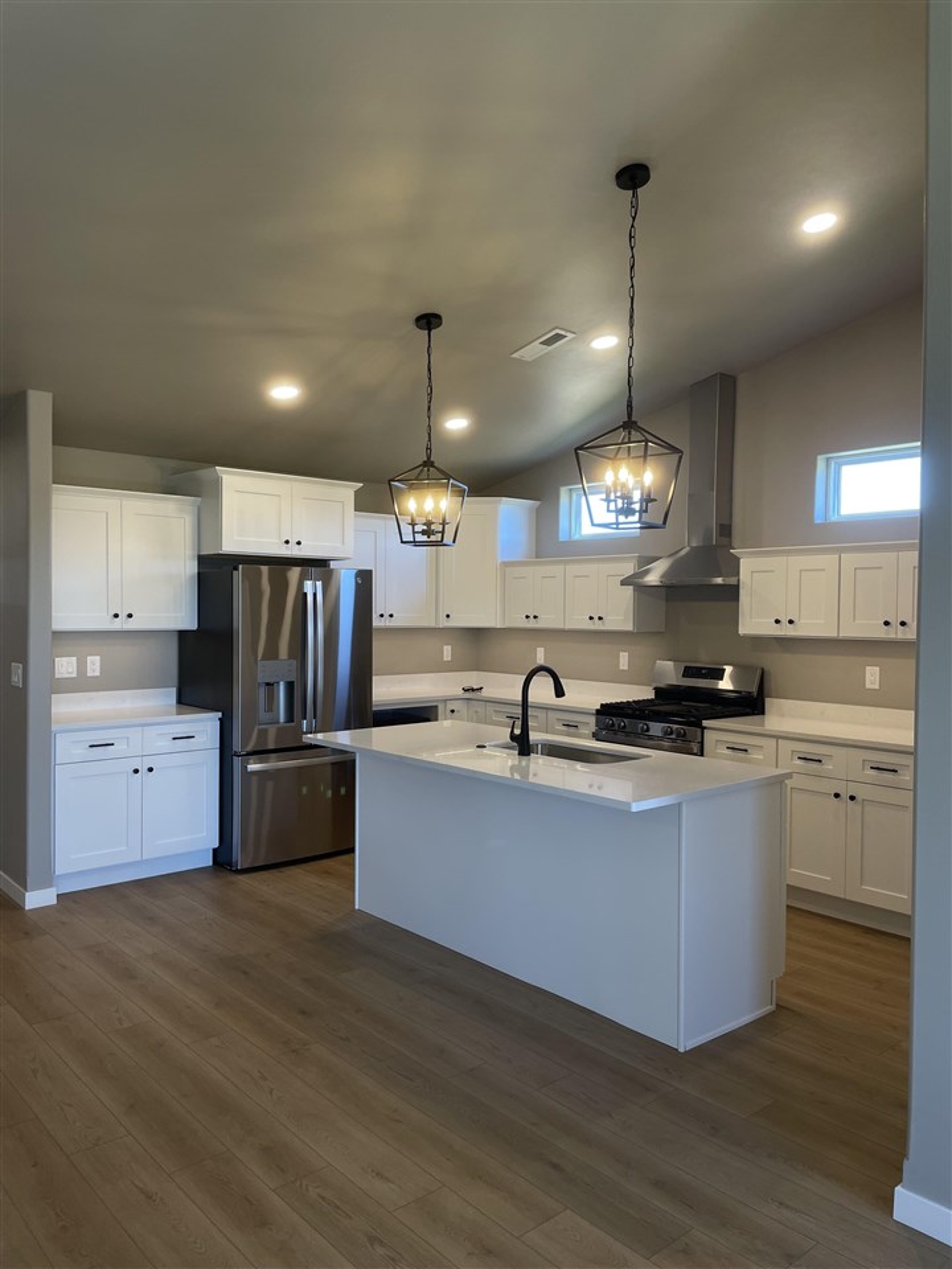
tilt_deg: -1.4
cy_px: 634
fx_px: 953
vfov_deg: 67.3
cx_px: 476
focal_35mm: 26
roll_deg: -0.1
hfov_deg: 53.1
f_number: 1.6
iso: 40
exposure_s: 1/120
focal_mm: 4.2
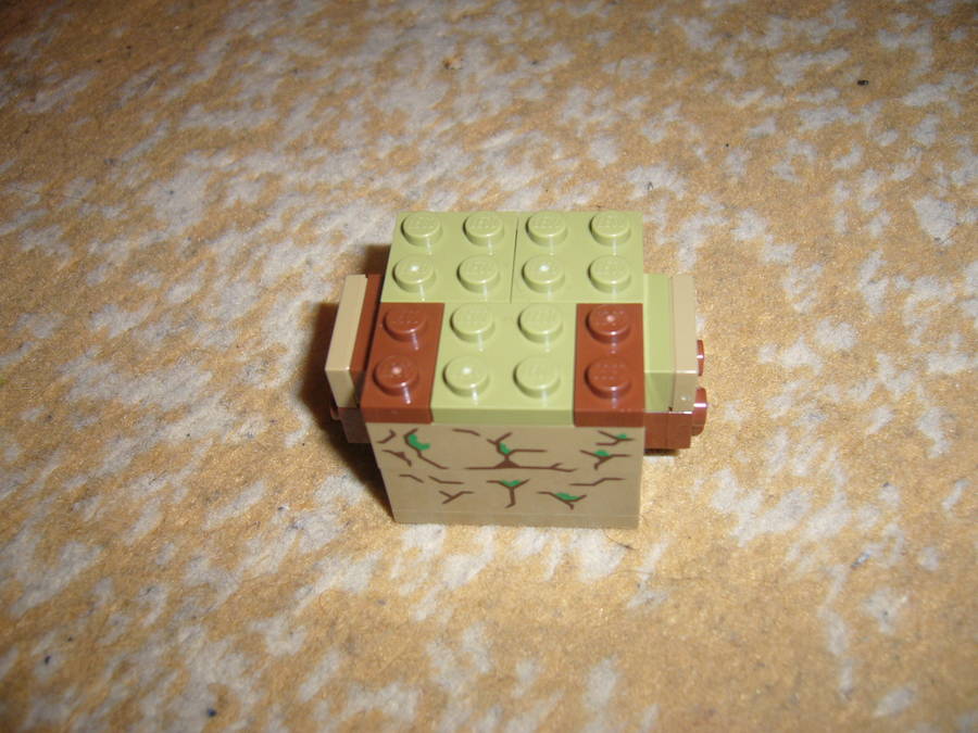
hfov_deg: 52.6
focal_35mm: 35
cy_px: 366
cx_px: 489
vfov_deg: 40.7
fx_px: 989
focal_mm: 5.8
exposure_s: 1/30
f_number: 2.8
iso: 100
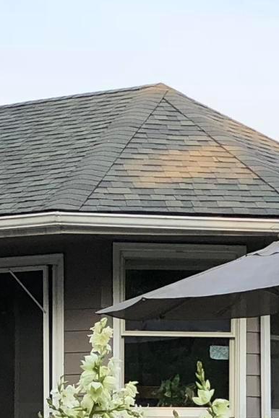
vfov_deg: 13.4
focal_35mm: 151
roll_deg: +0.2
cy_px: 447
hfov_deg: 9.1
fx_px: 1755
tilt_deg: +1.1
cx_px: 134
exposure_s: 1/378
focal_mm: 3.99
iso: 20
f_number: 1.8
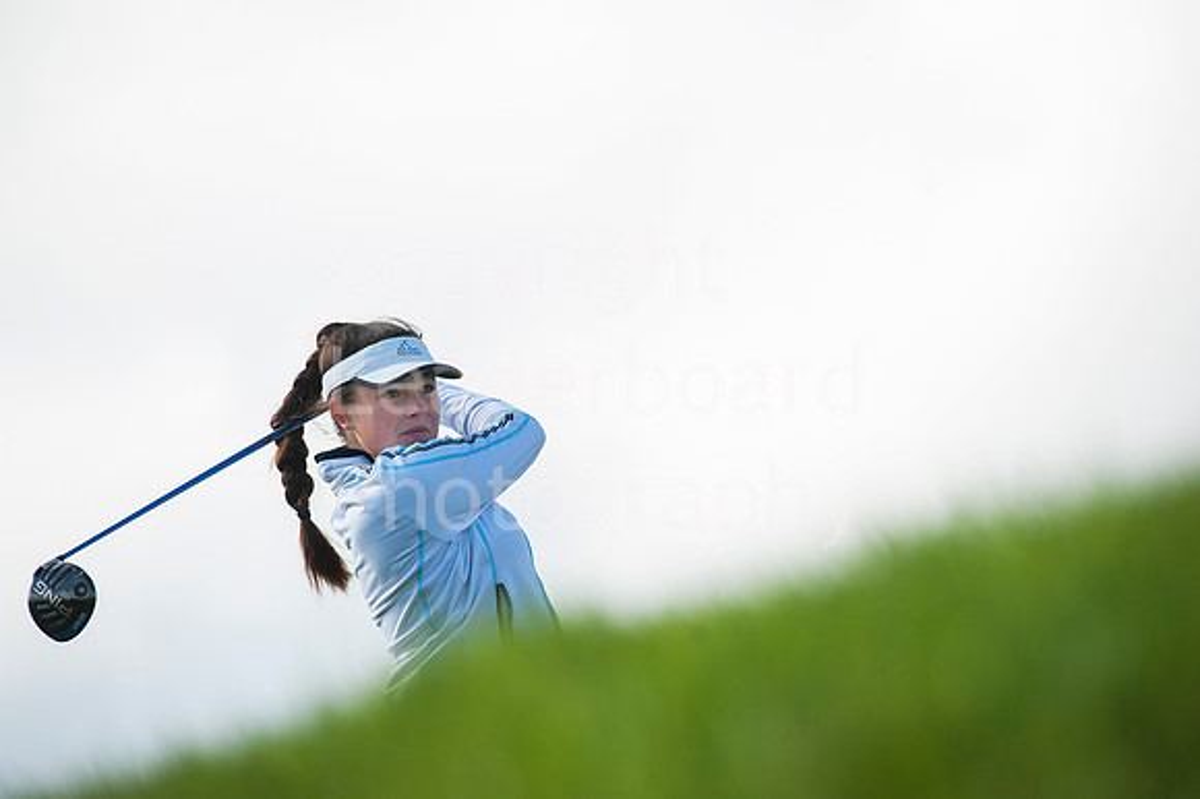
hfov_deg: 6.9
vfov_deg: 4.6
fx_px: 9994
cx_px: 600
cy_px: 400
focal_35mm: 300
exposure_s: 1/3200
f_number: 6.3
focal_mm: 300
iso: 500
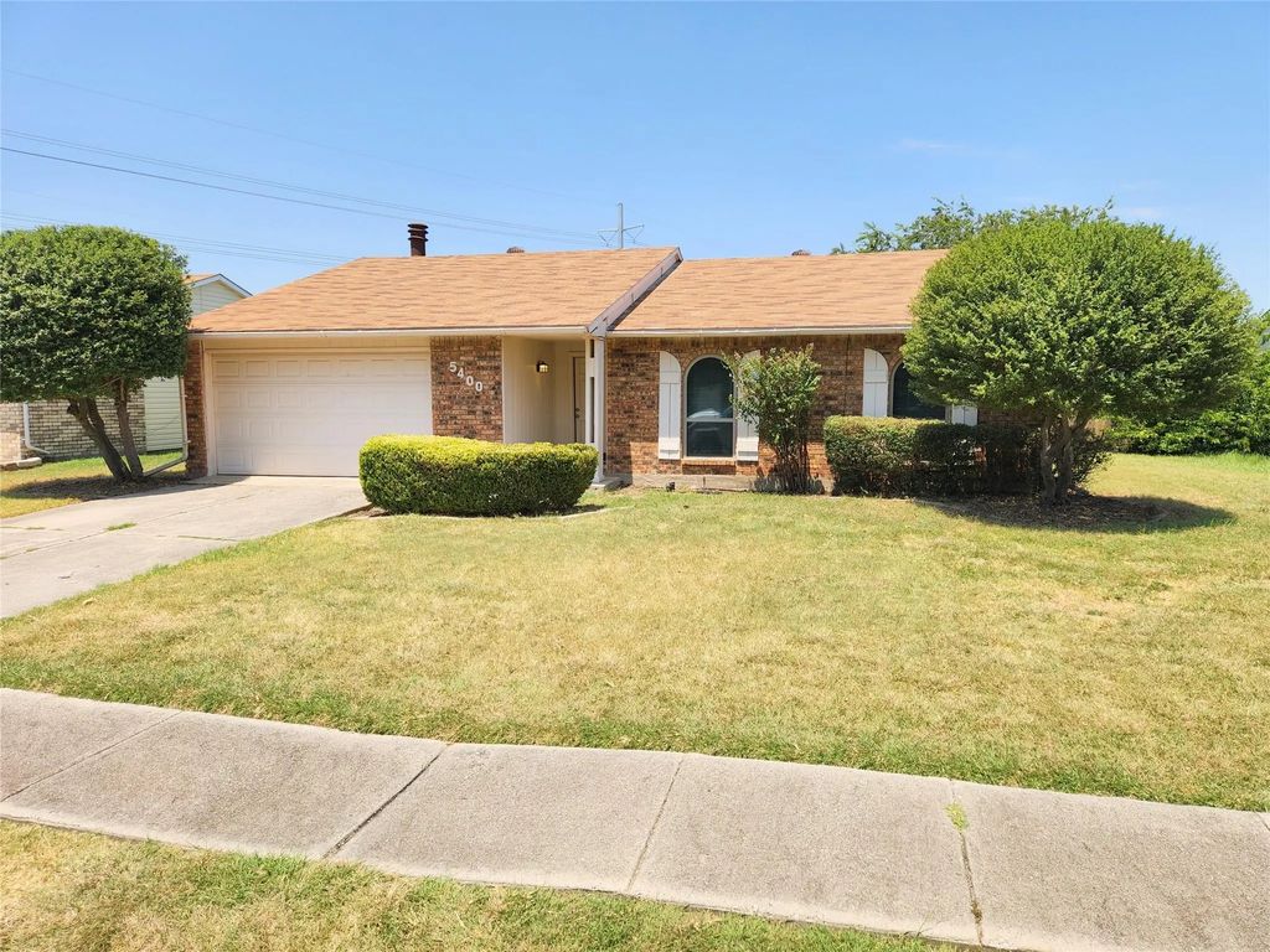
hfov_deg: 73.9
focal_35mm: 23
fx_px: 844
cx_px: 635
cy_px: 476
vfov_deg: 58.9
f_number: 1.8
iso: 20
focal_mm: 5.4
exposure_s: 1/1628
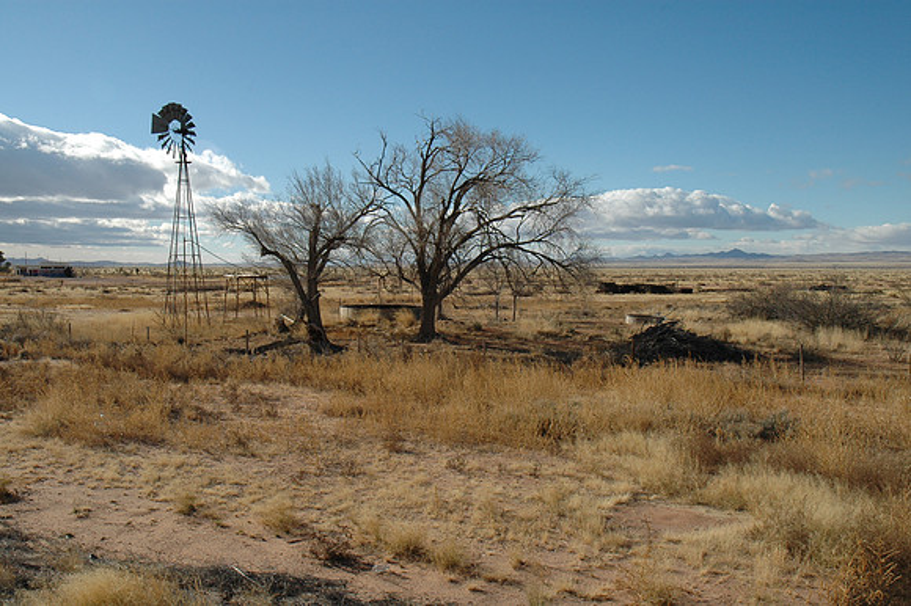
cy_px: 303
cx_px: 456
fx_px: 835
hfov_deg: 57.3
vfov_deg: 39.9
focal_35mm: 33
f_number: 10
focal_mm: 22
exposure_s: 1/400
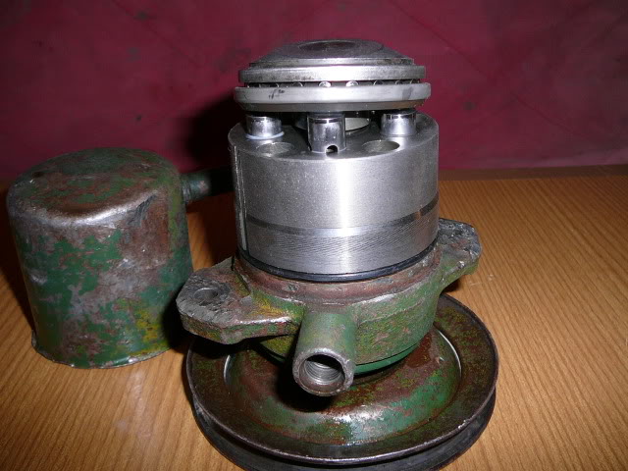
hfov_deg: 52.6
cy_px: 236
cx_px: 314
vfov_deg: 40.7
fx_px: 635
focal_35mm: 35
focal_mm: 5.2
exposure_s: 1/30
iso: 100
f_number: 2.8
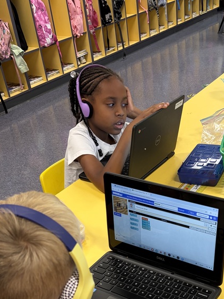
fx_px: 405
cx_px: 145
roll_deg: +7.4
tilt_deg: -36.5
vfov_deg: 38.6
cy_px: 248
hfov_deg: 30.7
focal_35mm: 47
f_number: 1.6
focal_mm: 5.96
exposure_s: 1/60
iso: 125
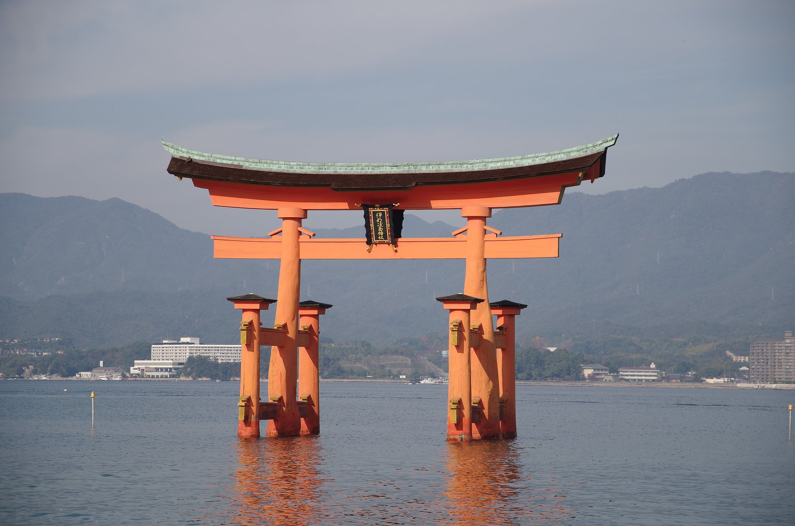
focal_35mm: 105
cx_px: 398
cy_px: 263
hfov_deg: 19.5
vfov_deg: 13.0
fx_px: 2314
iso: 100
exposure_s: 1/800
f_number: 4
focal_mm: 70
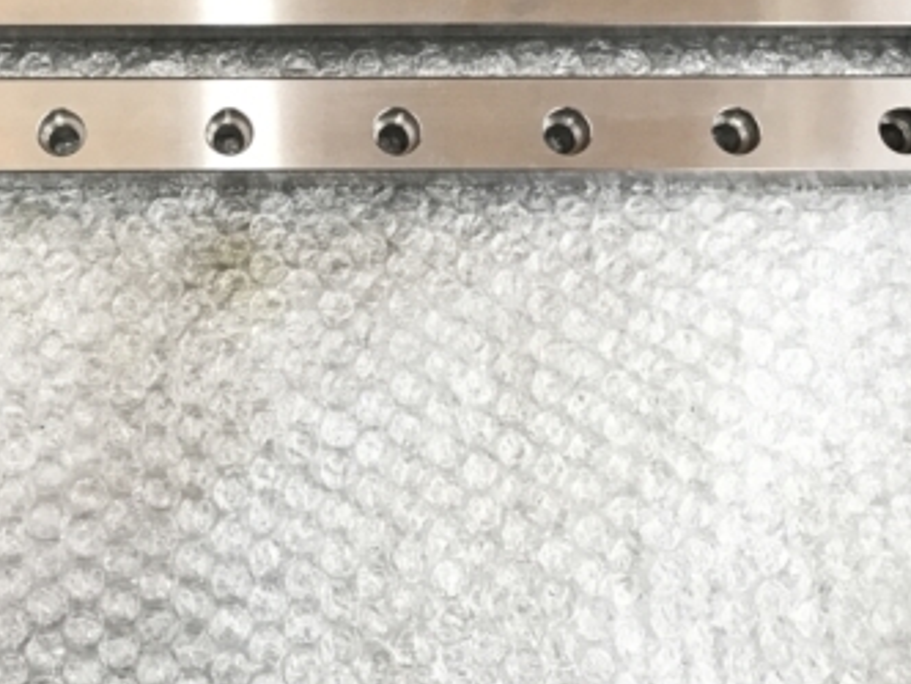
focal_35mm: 54
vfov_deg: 26.5
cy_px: 132
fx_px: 1421
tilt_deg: -76.9
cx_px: 214
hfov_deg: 34.7
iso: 32
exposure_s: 1/30
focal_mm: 3.99
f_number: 1.8
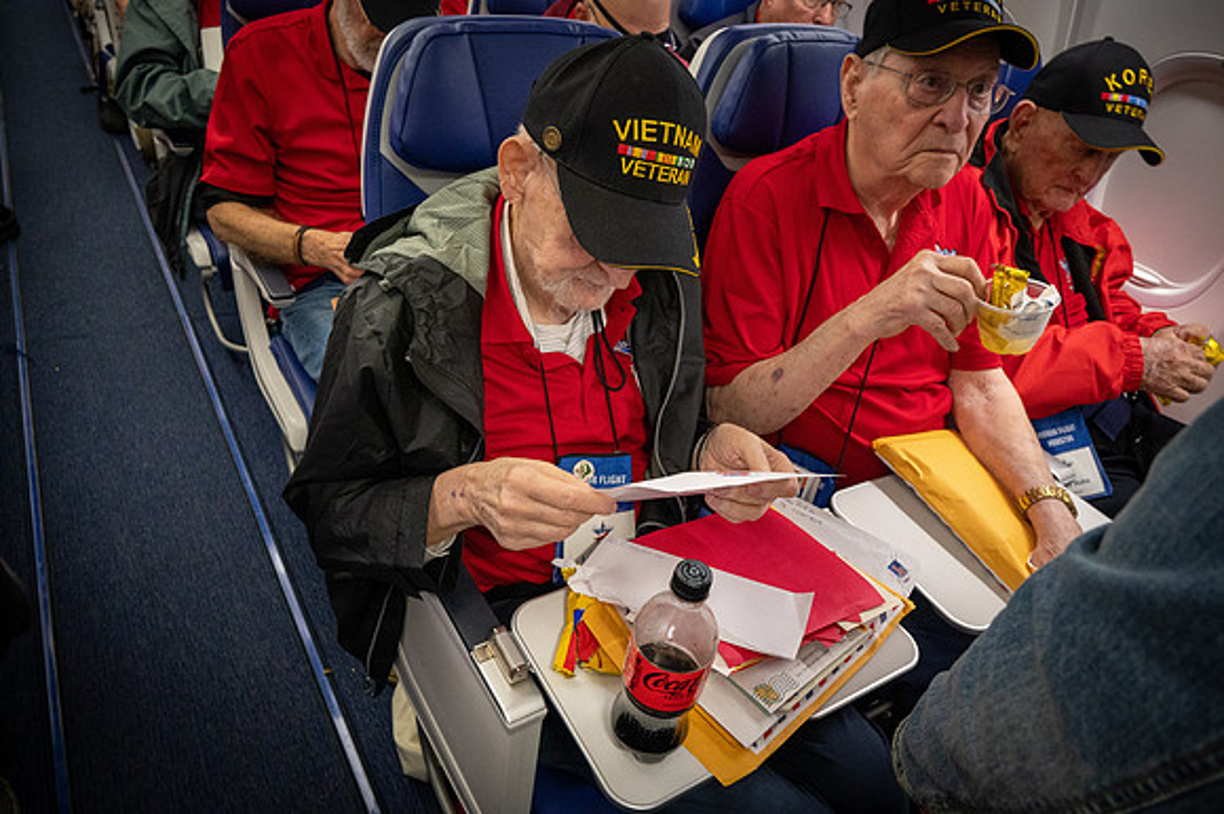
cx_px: 612
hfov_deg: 73.8
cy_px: 407
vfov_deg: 53.1
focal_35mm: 24
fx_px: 816
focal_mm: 24
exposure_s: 1/60
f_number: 6.3
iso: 8000
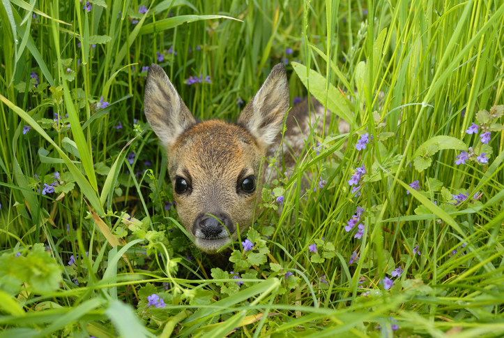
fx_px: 799
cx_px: 252
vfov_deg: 23.8
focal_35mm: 57
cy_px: 169
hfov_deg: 35.0
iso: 200
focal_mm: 38
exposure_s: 1/125
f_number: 6.3
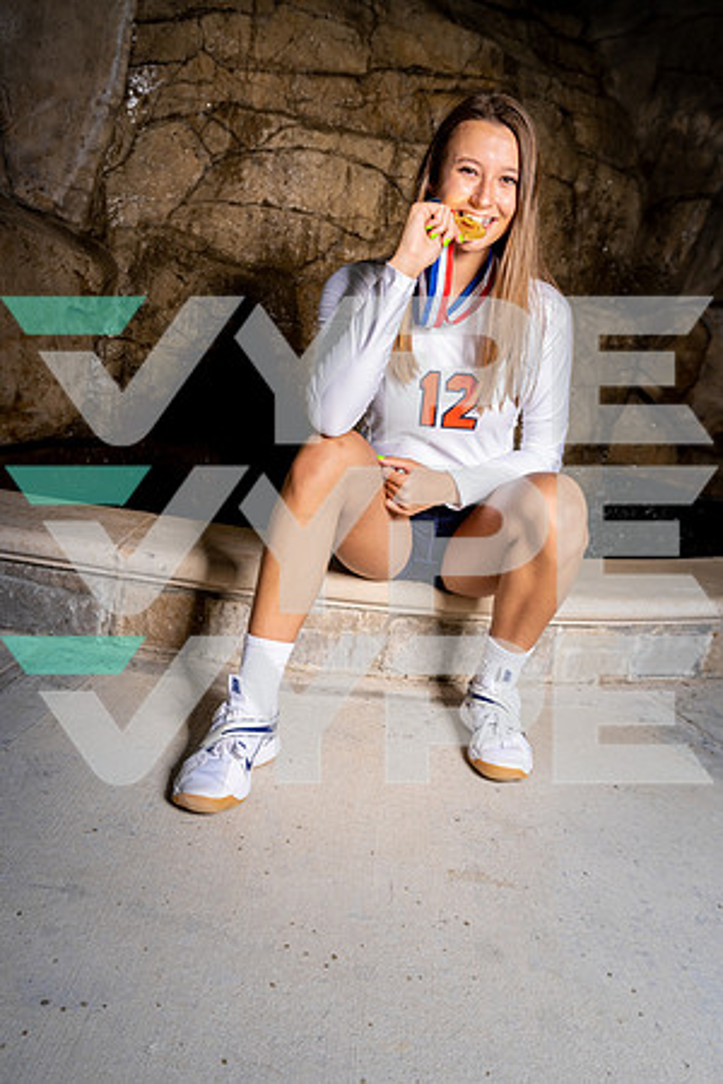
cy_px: 542
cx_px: 362
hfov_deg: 42.3
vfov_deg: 60.3
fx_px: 934
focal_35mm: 31
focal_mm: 31
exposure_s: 1/200
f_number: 5
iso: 100
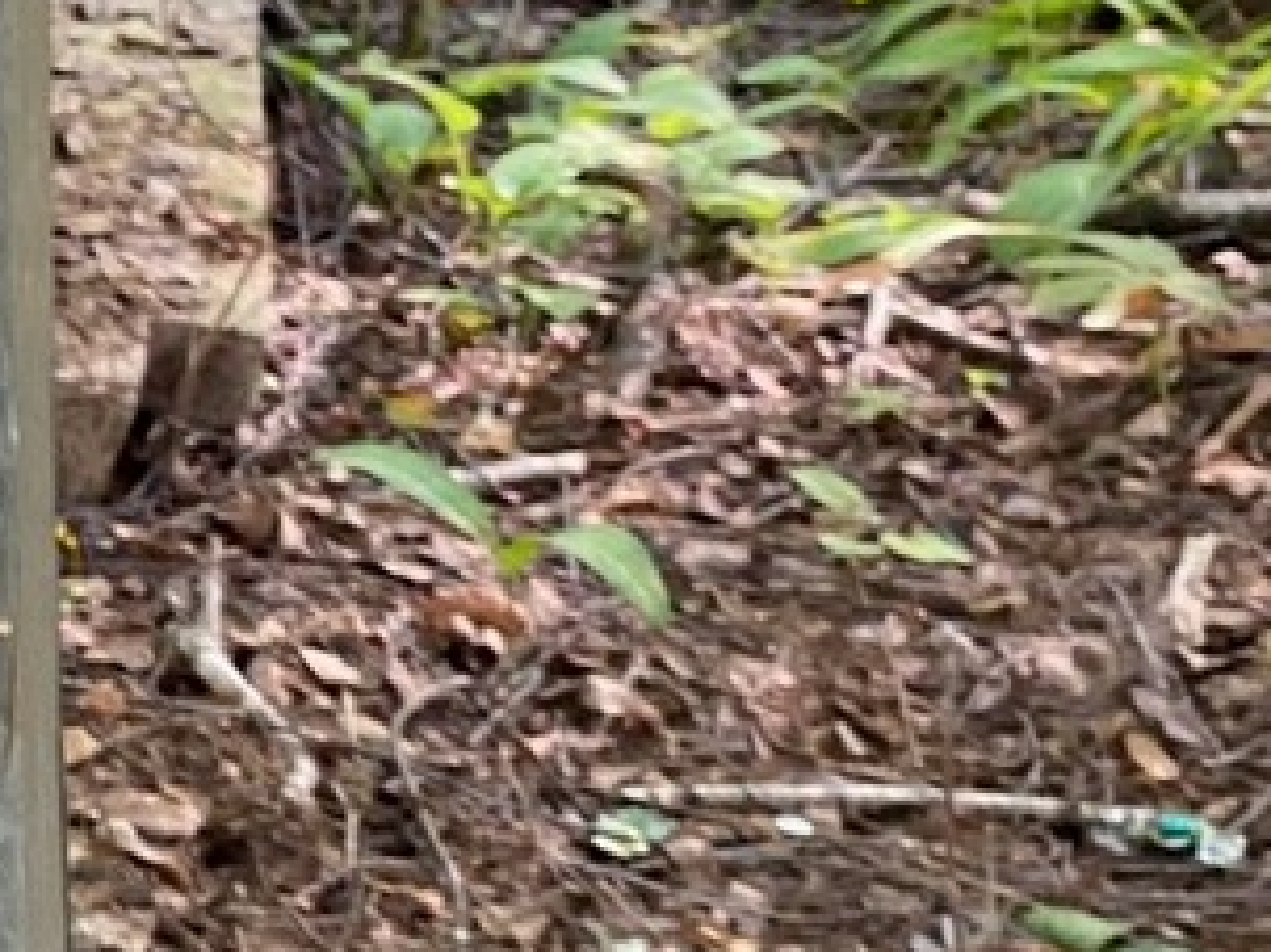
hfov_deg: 19.6
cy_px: 650
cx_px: -596
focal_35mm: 88
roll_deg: +1.6
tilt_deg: -30.3
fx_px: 3230
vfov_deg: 16.7
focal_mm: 4.25
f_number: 1.8
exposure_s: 1/60
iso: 200
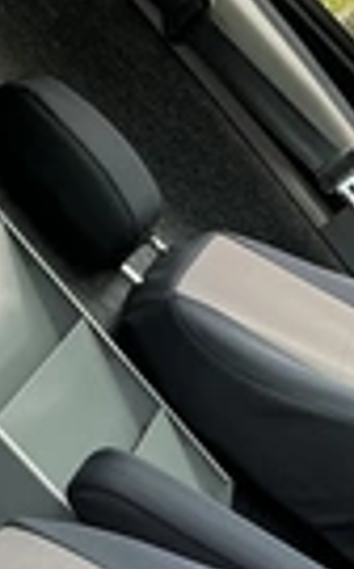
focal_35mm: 88
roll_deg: +42.5
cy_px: 544
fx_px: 1363
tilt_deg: -19.2
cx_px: 430
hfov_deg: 14.3
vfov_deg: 22.8
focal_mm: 3
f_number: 1.8
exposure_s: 1/206
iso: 20
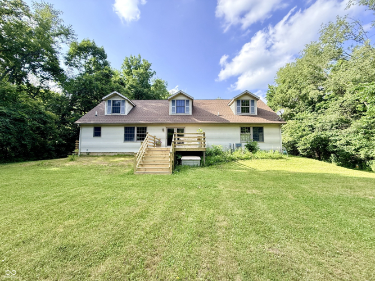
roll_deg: -0.1
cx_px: 188
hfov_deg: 102.1
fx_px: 152
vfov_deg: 85.7
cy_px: 140
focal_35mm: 14
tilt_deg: +6.5
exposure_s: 1/353
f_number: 2.2
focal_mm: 2.22
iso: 64
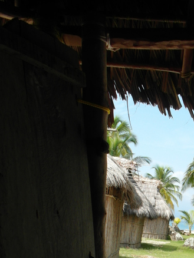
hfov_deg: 28.2
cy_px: 274
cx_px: 185
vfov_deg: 34.4
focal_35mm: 49
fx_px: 366
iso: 100
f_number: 4
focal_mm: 4.1
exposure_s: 1/500
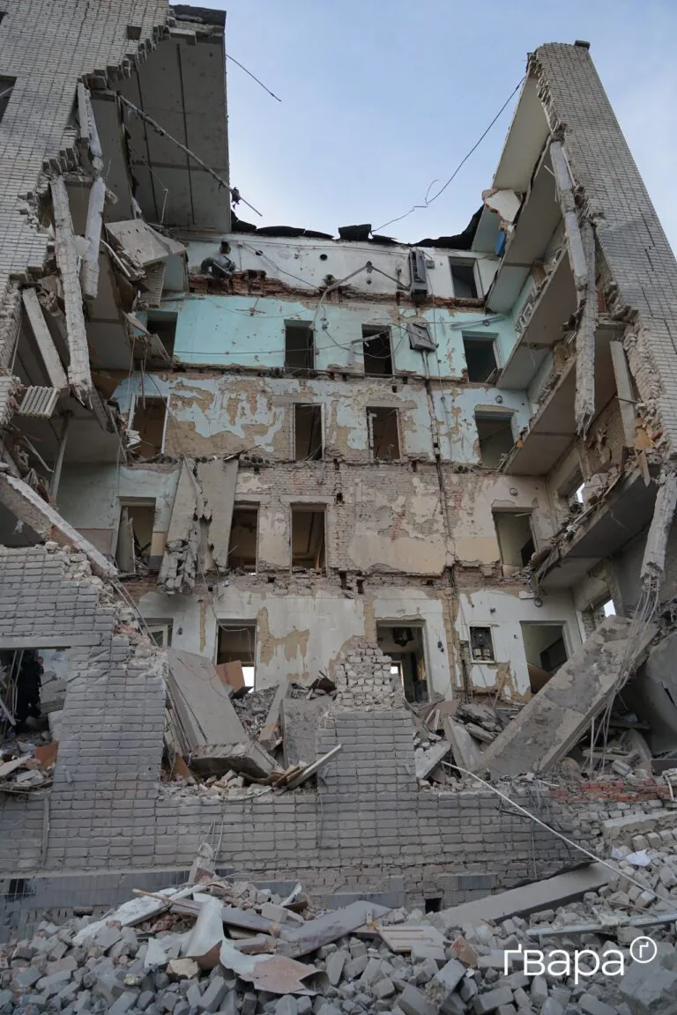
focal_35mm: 24
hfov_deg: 53.1
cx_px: 338
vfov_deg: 73.7
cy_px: 508
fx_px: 677
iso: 125
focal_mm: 24
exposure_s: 1/160
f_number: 4
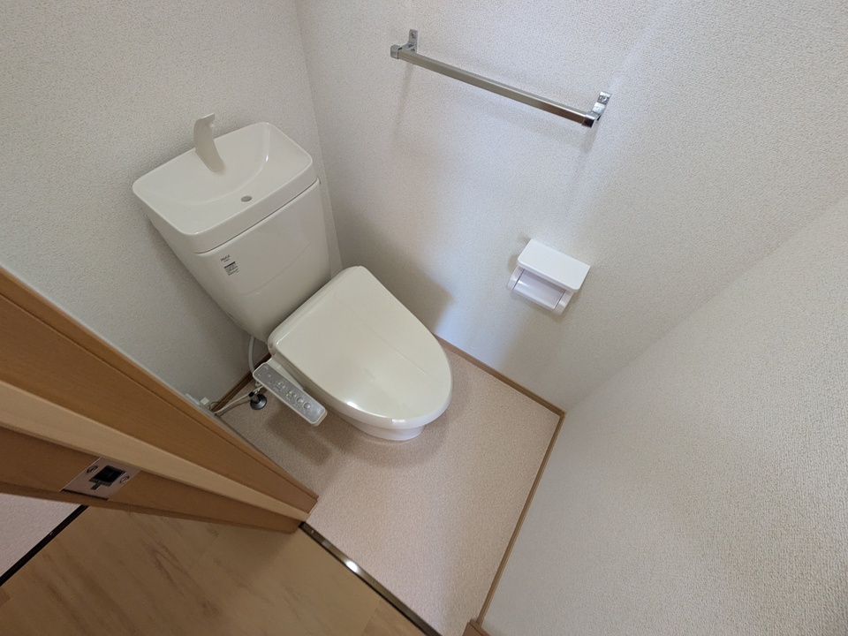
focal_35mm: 14
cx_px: 424
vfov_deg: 85.7
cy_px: 318
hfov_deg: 102.1
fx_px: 343
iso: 116
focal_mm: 1.83
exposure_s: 1/24
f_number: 2.2
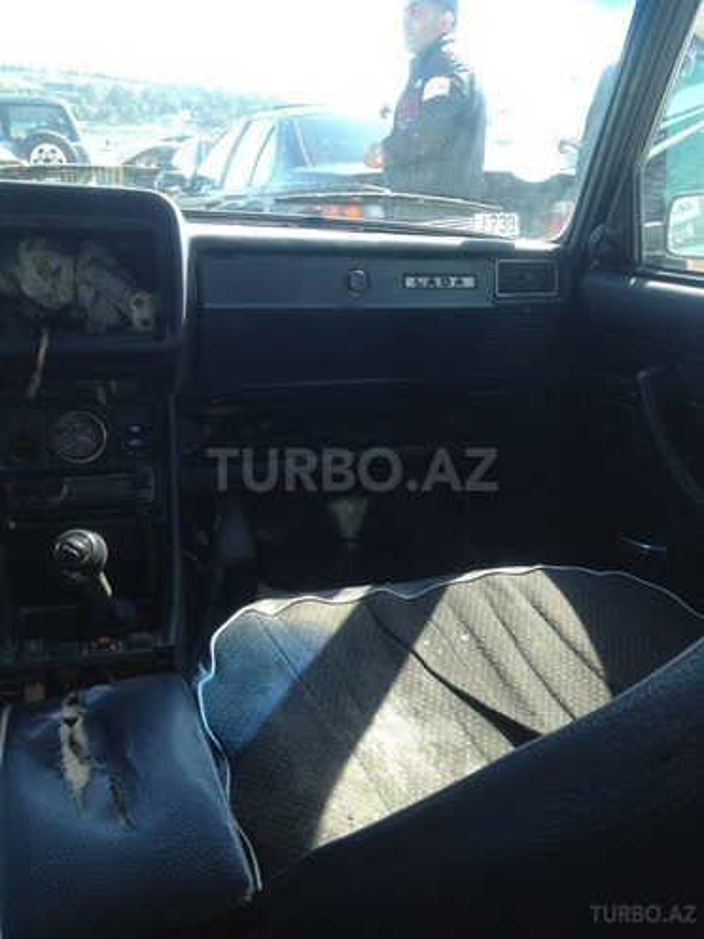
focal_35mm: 35
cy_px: 470
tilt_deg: -19.8
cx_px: 352
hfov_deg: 40.7
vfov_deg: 52.6
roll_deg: -2.0
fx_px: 949
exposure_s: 1/135
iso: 50
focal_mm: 4.28
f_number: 2.4
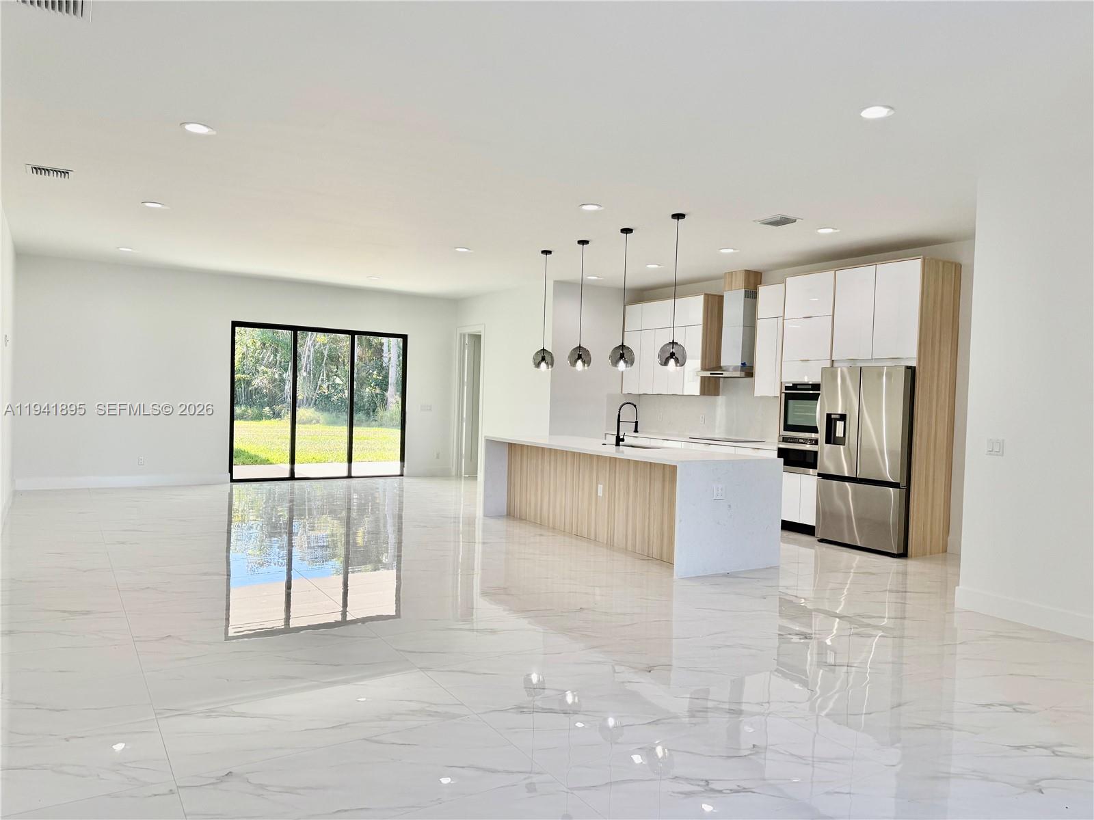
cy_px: 410
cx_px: 547
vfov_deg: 56.8
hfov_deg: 71.6
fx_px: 758
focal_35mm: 24
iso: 100
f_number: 1.78
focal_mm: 6.76
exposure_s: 1/365
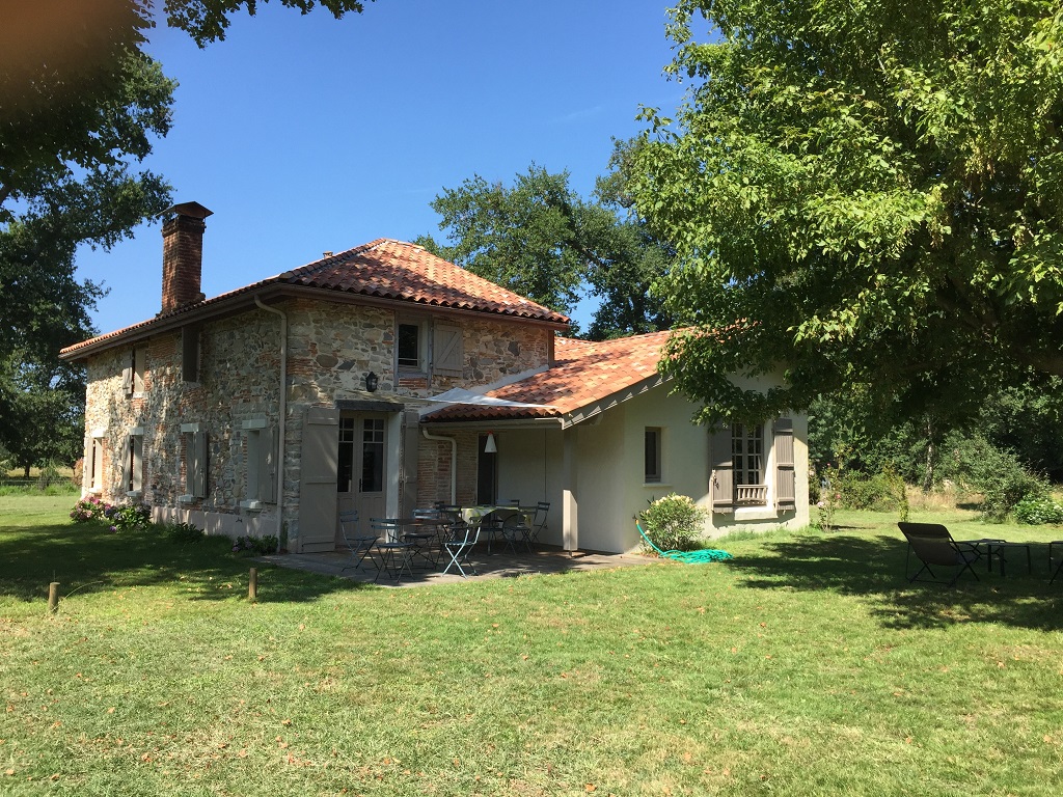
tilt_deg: +3.5
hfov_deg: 61.7
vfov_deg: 48.2
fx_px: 891
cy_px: 398
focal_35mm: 29
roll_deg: -0.7
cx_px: 532
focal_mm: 4.15
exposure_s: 1/1014
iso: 32
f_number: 2.2
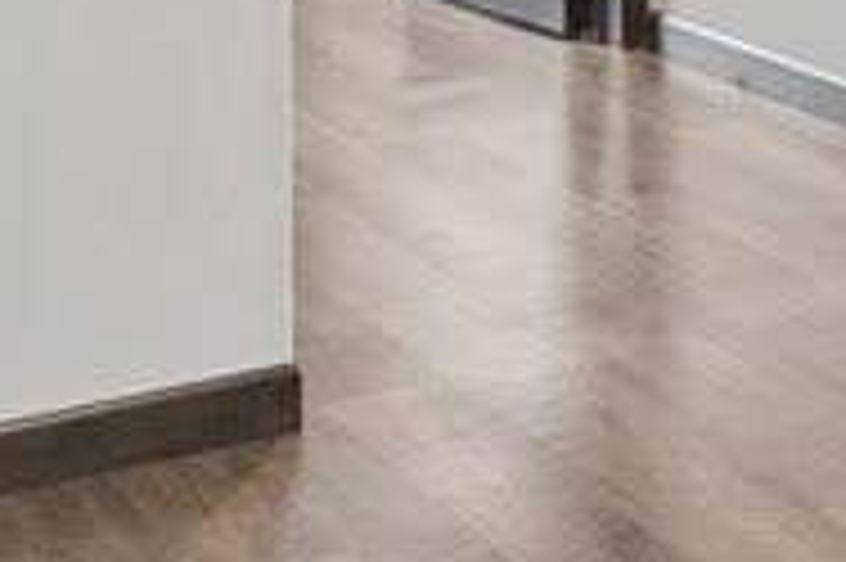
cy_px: -452
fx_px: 2559
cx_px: 1822
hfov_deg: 14.6
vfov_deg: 11.6
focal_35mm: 109
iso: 400
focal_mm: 16
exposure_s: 1/8
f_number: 8
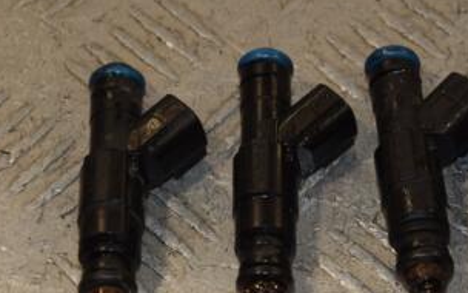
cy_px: 170
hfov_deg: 8.7
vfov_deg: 5.4
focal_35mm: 241
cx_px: 320
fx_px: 3074
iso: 800
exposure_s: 1/200
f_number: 5.6
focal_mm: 80
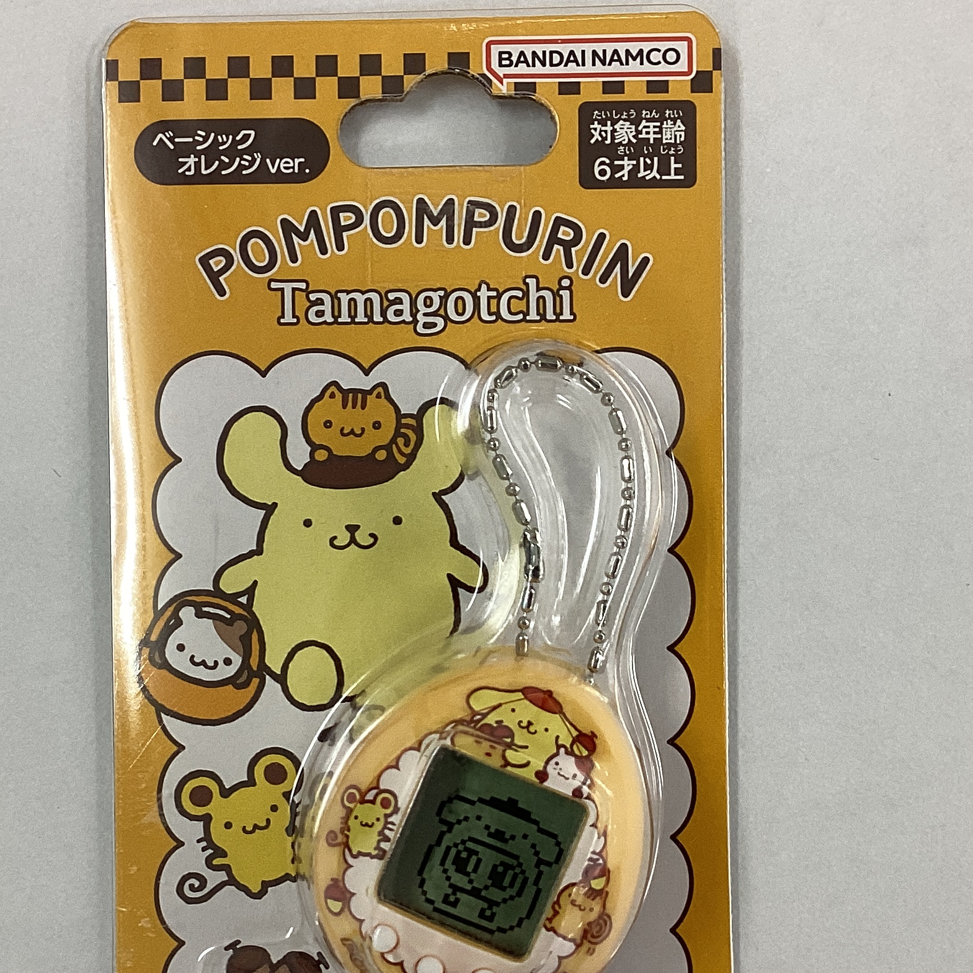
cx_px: 442
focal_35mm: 57
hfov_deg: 30.0
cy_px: 638
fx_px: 1813
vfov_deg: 29.9
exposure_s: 1/100
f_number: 2.4
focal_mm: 3.3
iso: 64
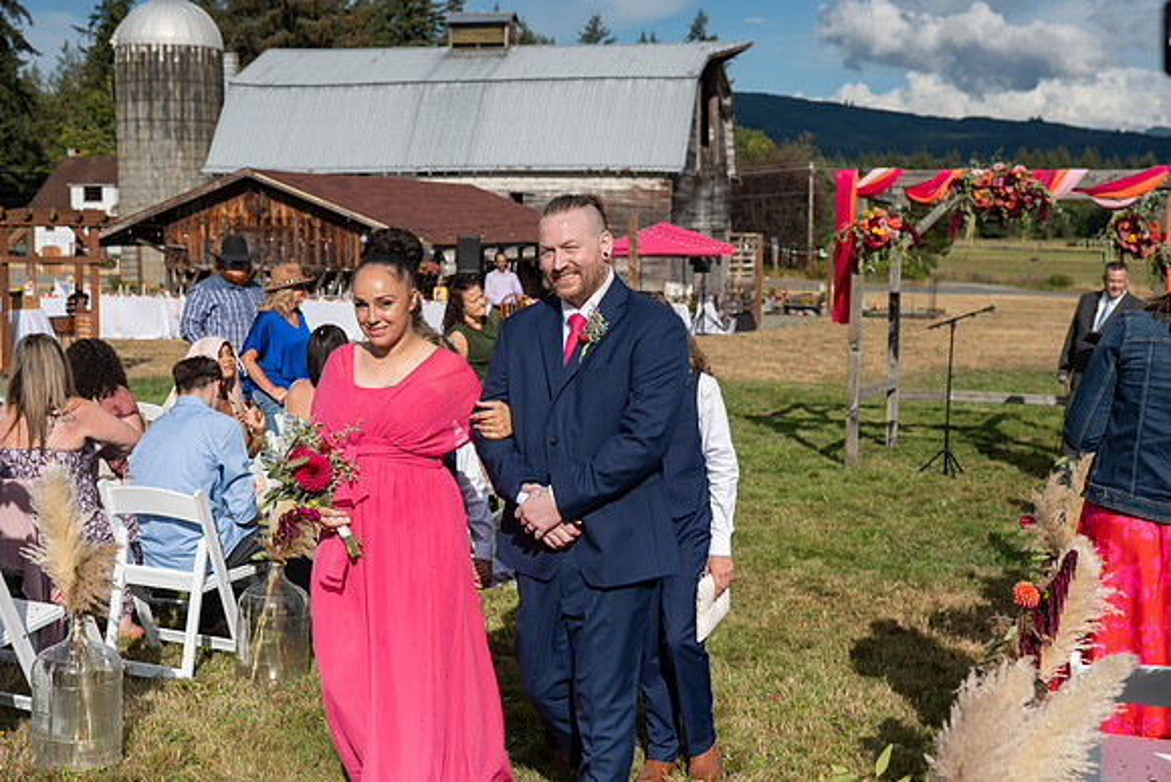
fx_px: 1562
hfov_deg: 41.1
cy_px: 391
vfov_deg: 28.1
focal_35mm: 48
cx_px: 586
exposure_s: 1/5000
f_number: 5
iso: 400
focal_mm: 48
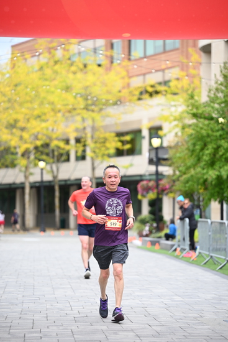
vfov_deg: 16.4
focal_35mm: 125
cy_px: 171
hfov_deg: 11.0
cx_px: 114
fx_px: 1187
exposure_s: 1/1600
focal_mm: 125
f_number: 2.8
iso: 640
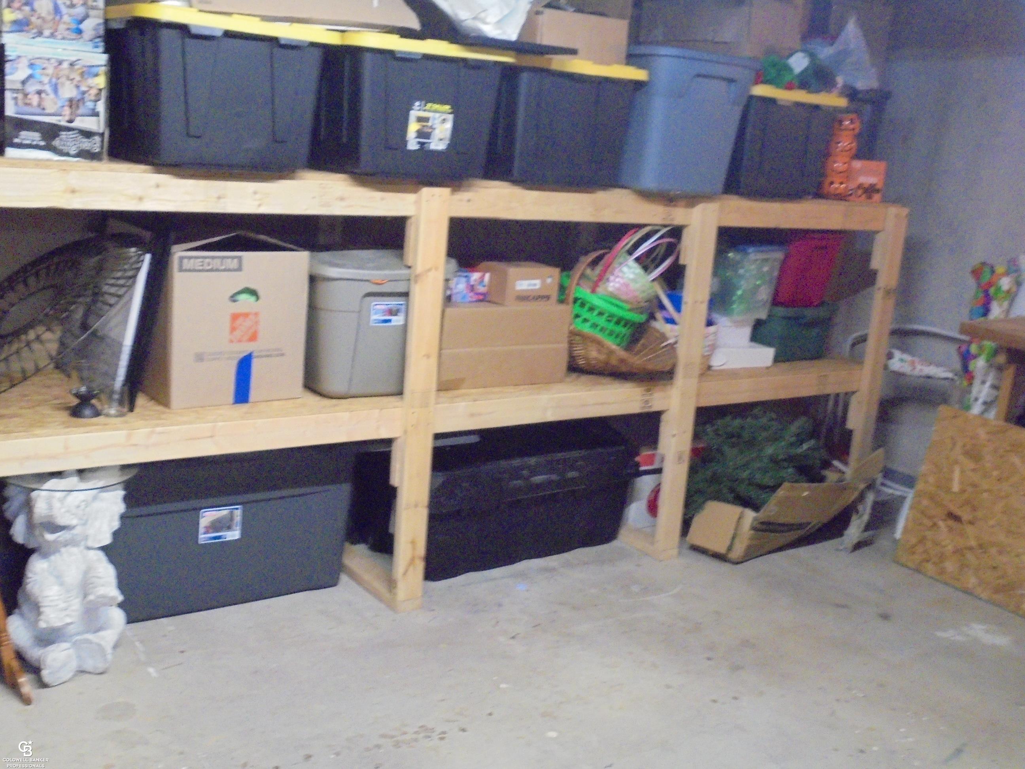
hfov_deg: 49.0
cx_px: 512
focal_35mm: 38
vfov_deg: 37.7
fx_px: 1125
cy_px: 384
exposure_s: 1/25
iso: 800
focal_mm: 6.9
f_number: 4.2
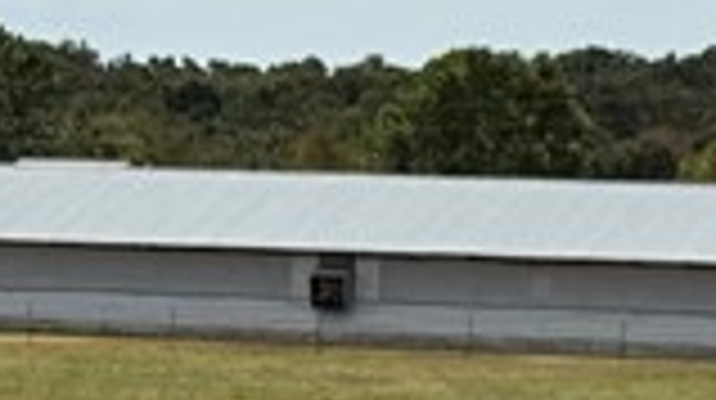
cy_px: 481
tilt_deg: -1.5
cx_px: 50
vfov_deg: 3.6
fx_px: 6391
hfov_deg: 6.4
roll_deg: -2.9
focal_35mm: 337
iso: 64
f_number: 1.78
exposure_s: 1/11364
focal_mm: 6.76
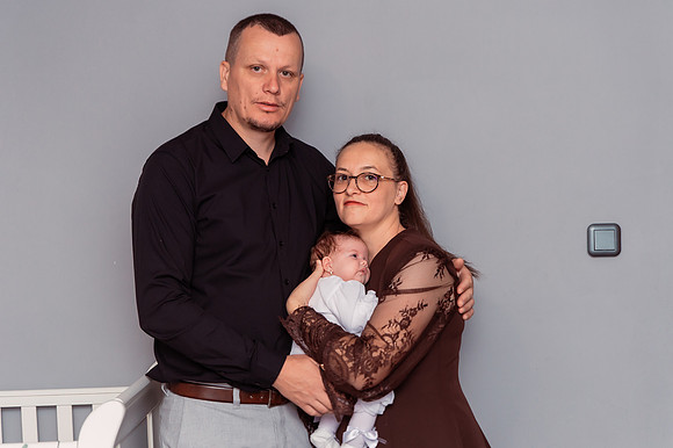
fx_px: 1089
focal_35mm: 58
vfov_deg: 23.2
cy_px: 223
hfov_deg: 34.3
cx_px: 347
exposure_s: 1/250
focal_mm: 52
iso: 640
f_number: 3.2
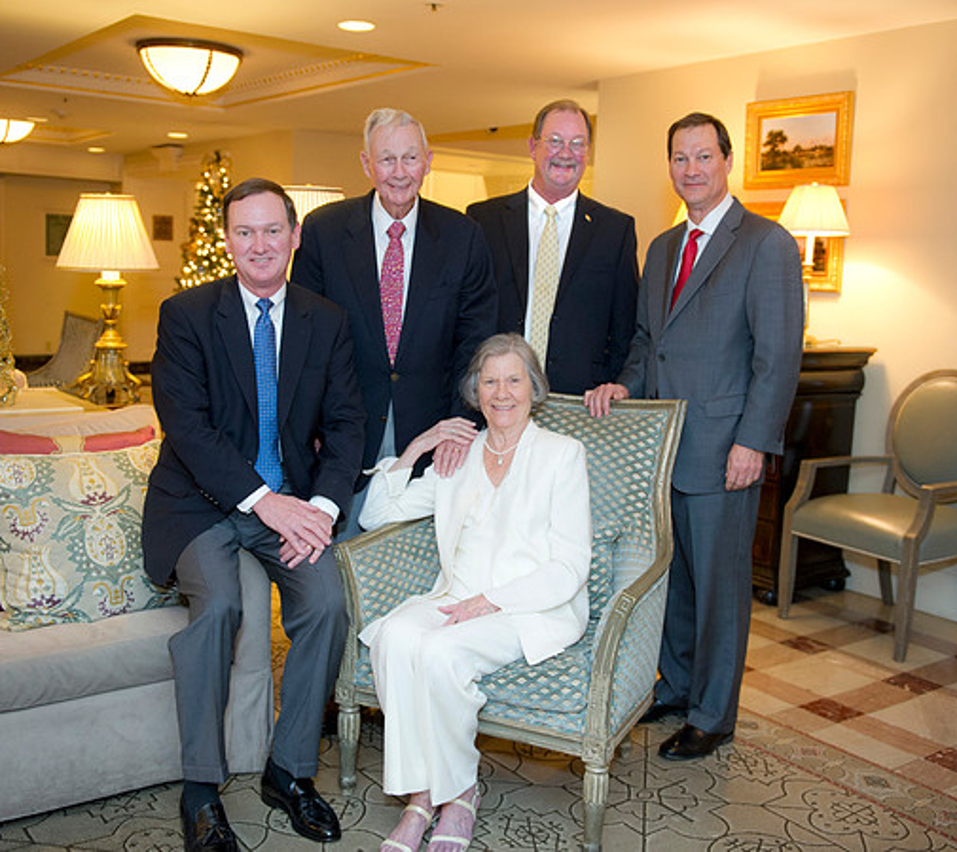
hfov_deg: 44.6
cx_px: 481
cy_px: 401
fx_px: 1167
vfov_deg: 40.1
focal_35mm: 39
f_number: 3.2
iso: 1250
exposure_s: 1/60
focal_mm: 31
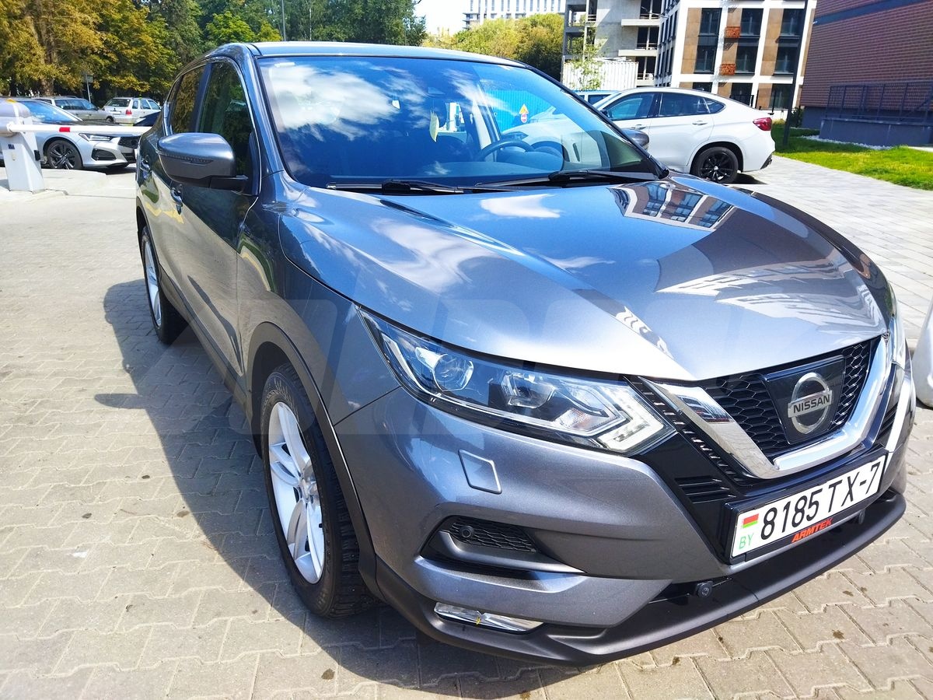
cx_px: 466
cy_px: 350
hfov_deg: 65.3
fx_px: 728
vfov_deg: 51.4
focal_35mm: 27
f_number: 1.79
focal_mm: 4.71
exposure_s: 1/1284
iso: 99
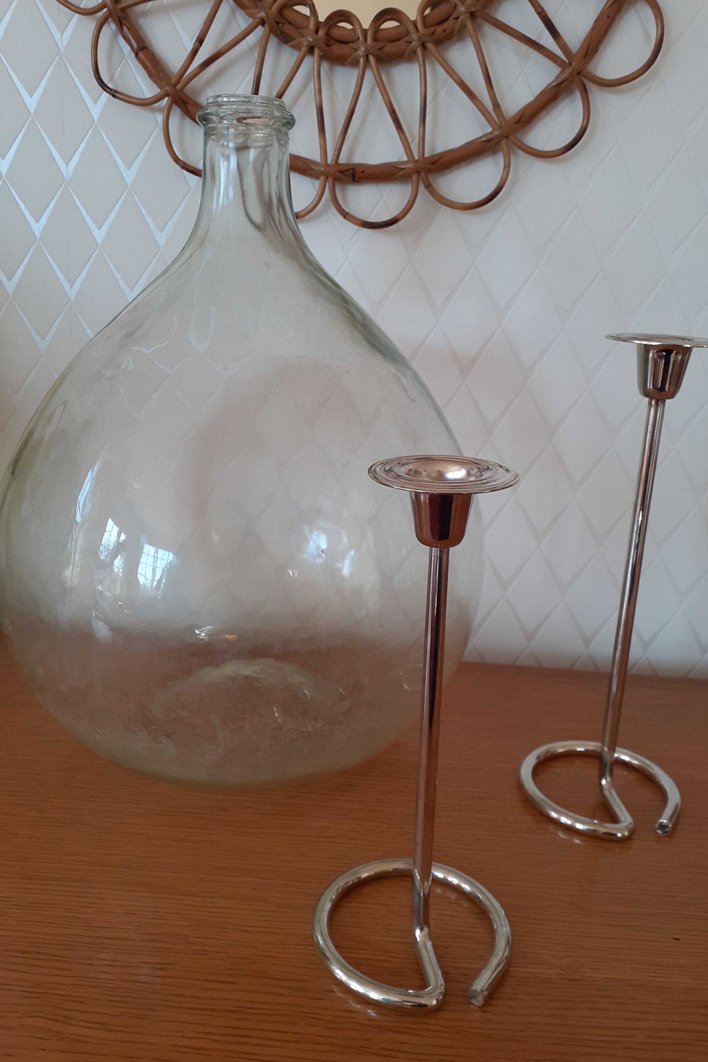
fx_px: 855
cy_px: 518
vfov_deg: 63.6
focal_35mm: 29
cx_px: 359
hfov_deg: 45.0
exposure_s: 1/100
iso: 40
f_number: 1.9
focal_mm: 3.6
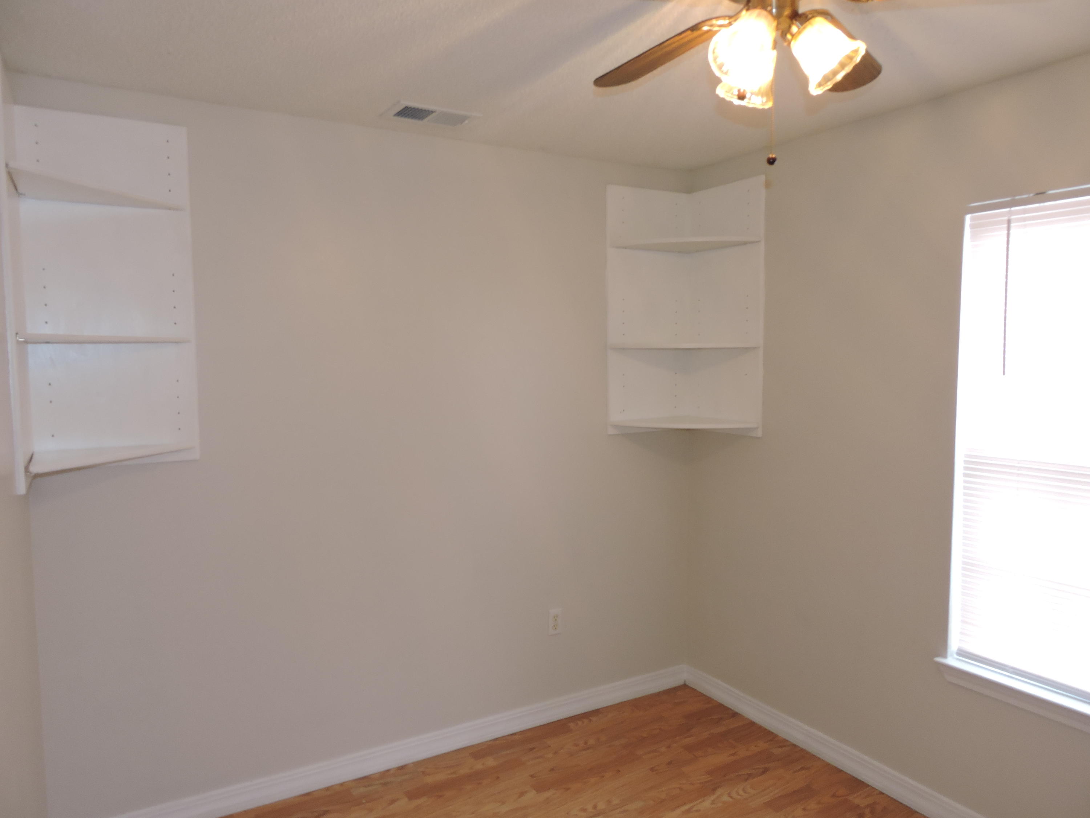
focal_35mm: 24
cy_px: 409
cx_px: 545
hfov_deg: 71.6
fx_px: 756
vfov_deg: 56.8
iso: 180
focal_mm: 4.3
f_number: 3.3
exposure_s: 1/40
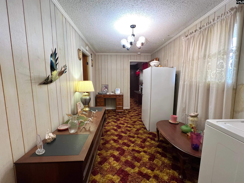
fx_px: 92
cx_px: 122
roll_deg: -0.6
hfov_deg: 106.2
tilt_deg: -6.7
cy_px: 92
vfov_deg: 89.9
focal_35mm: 13
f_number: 1.8
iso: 200
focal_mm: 1.57
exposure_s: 1/60
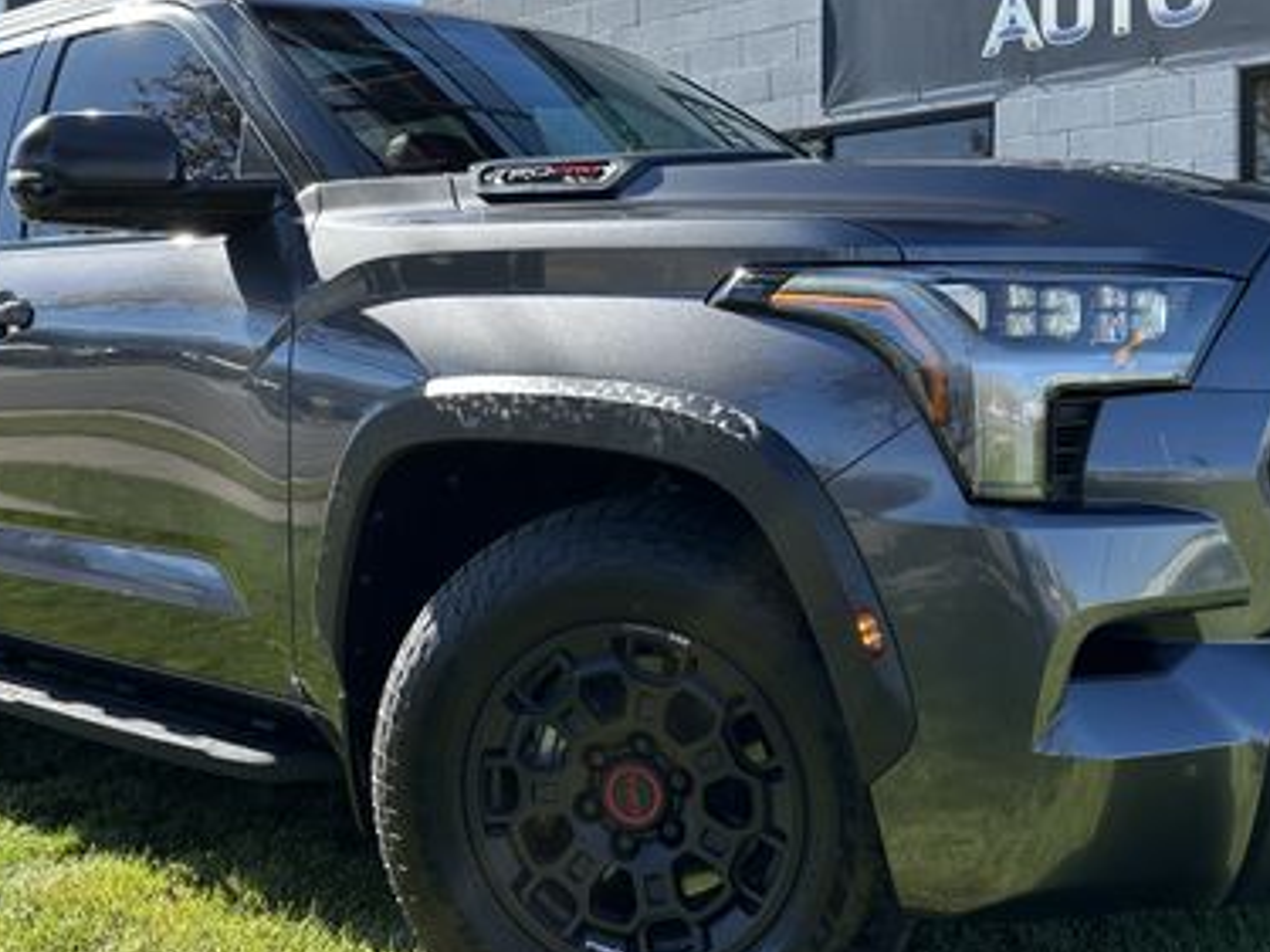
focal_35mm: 41
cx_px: 599
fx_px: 1504
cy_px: 373
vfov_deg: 35.0
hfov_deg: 45.8
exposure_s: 1/1357
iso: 80
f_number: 1.78
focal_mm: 6.86
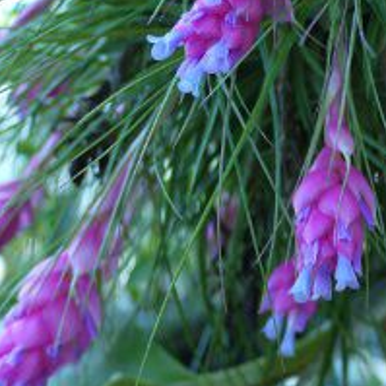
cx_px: 324
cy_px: 70
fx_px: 984
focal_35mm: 78
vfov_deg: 21.9
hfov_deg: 21.8
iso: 100
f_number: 3.5
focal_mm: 14
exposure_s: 1/100
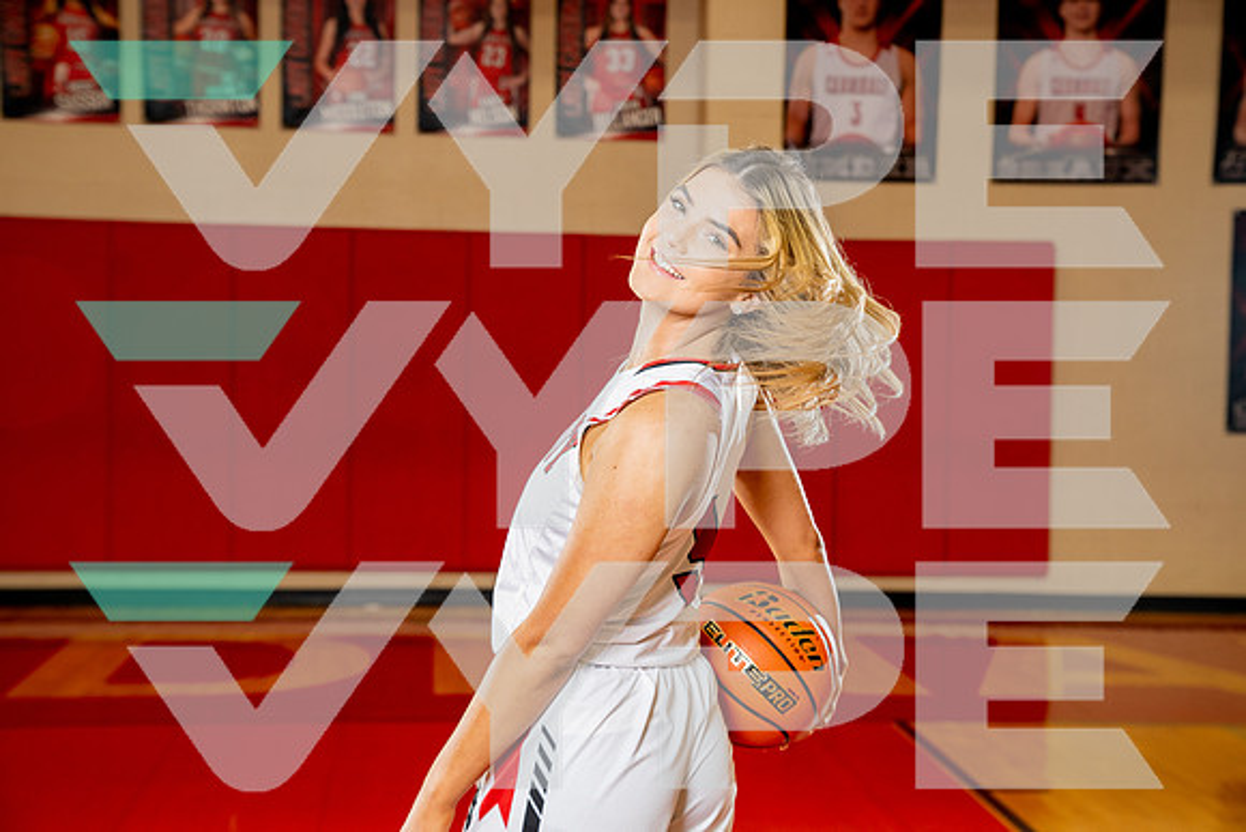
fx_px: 2181
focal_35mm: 63
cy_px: 416
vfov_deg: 21.6
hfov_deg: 31.9
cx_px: 623
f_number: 4.5
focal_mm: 63
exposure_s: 1/250
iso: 500
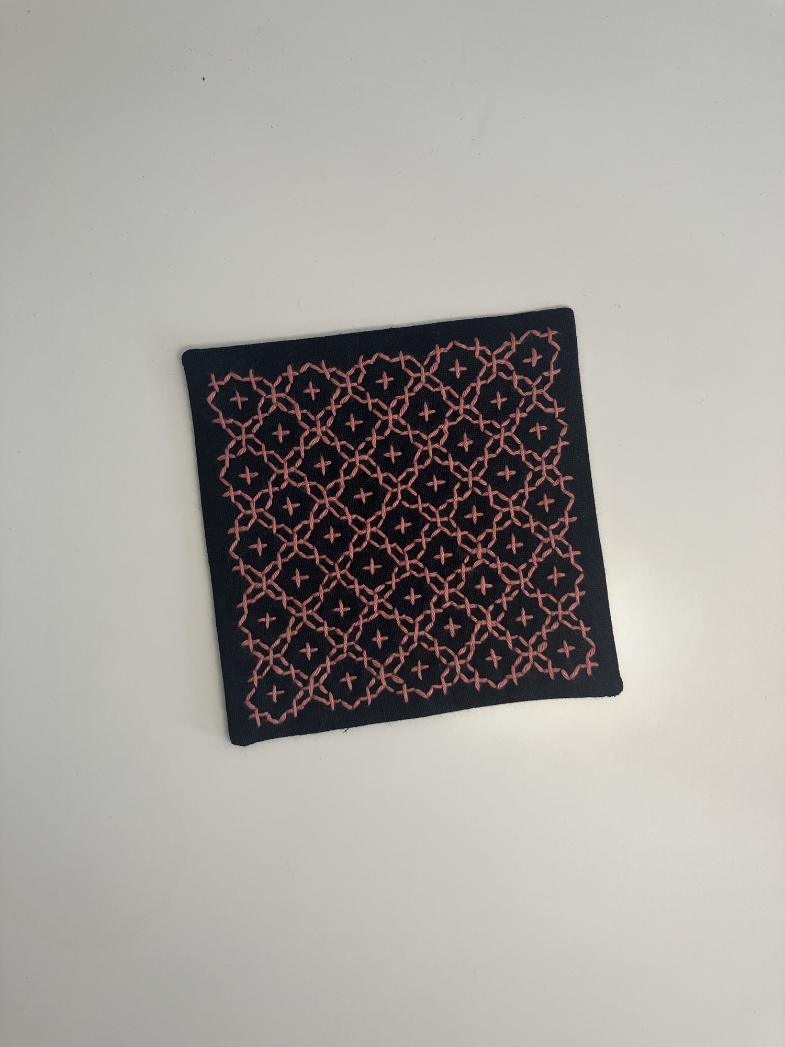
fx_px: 847
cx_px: 392
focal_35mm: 28
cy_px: 524
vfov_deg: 63.4
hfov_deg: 49.7
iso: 32
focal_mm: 3.99
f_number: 1.8
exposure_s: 1/112
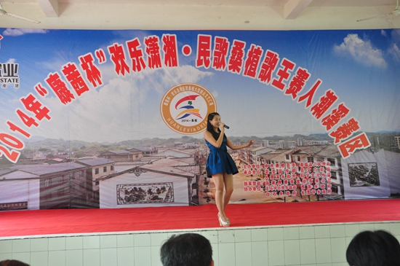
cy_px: 133
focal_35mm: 42
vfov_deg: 31.8
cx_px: 200
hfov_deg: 46.5
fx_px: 466
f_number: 6.3
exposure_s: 1/160
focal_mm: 28
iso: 1250
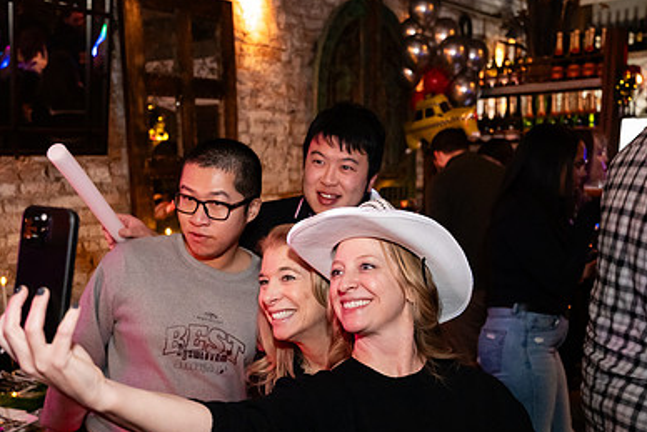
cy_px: 311
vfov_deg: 34.5
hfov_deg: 50.6
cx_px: 295
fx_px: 683
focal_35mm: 38
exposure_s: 1/100
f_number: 2.8
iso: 3200
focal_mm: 24
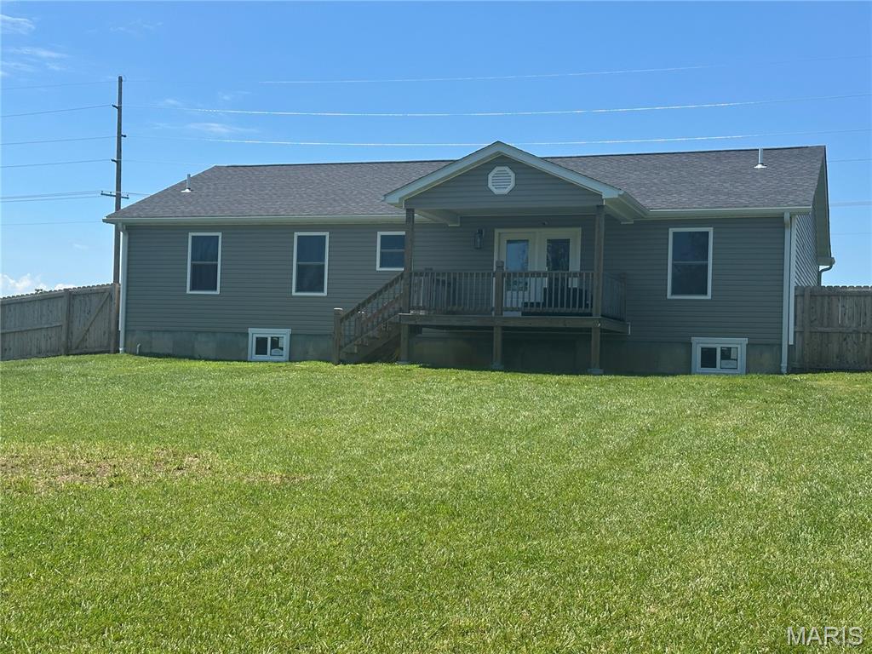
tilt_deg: +2.2
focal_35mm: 48
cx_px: 436
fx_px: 1209
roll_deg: -1.9
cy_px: 327
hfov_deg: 39.7
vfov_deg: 30.3
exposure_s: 1/3597
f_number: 1.78
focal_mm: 6.86
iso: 64
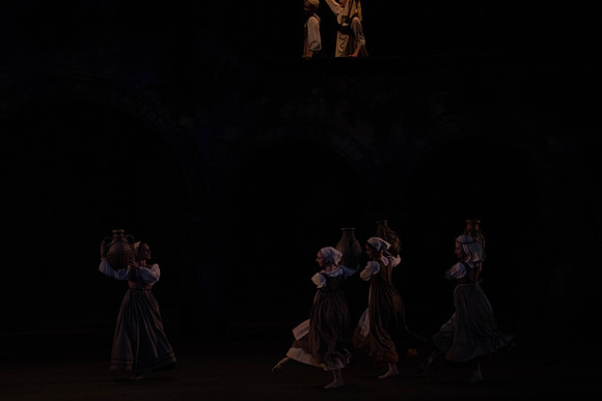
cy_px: 200
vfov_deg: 6.9
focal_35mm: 198
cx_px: 301
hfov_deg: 10.4
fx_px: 3312
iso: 8000
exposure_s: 1/250
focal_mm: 198
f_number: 5.6
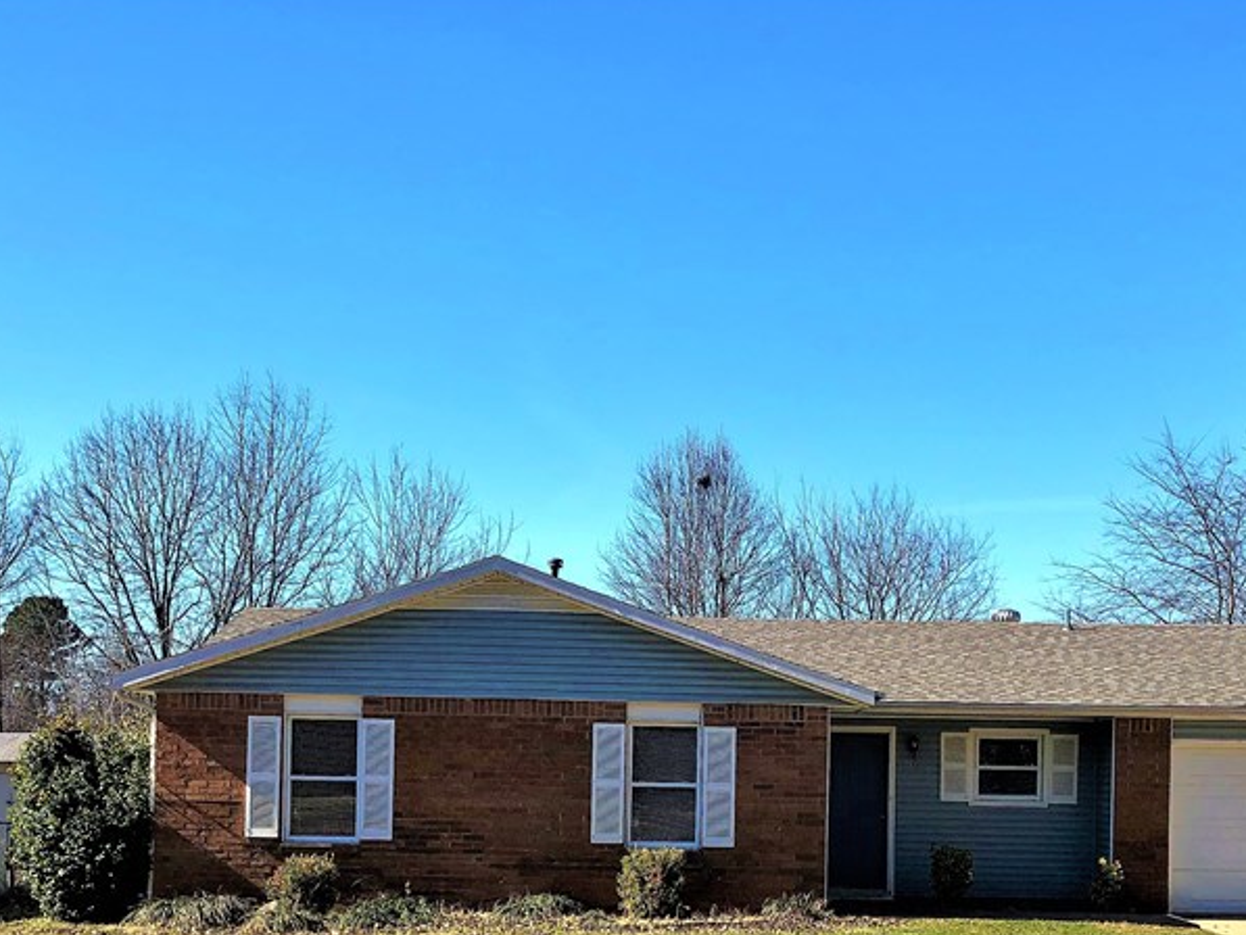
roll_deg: -2.0
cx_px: 691
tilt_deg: -3.9
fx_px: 1728
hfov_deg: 39.6
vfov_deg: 29.4
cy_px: 783
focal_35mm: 48
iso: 20
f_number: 1.8
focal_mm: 3.99
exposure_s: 1/1567
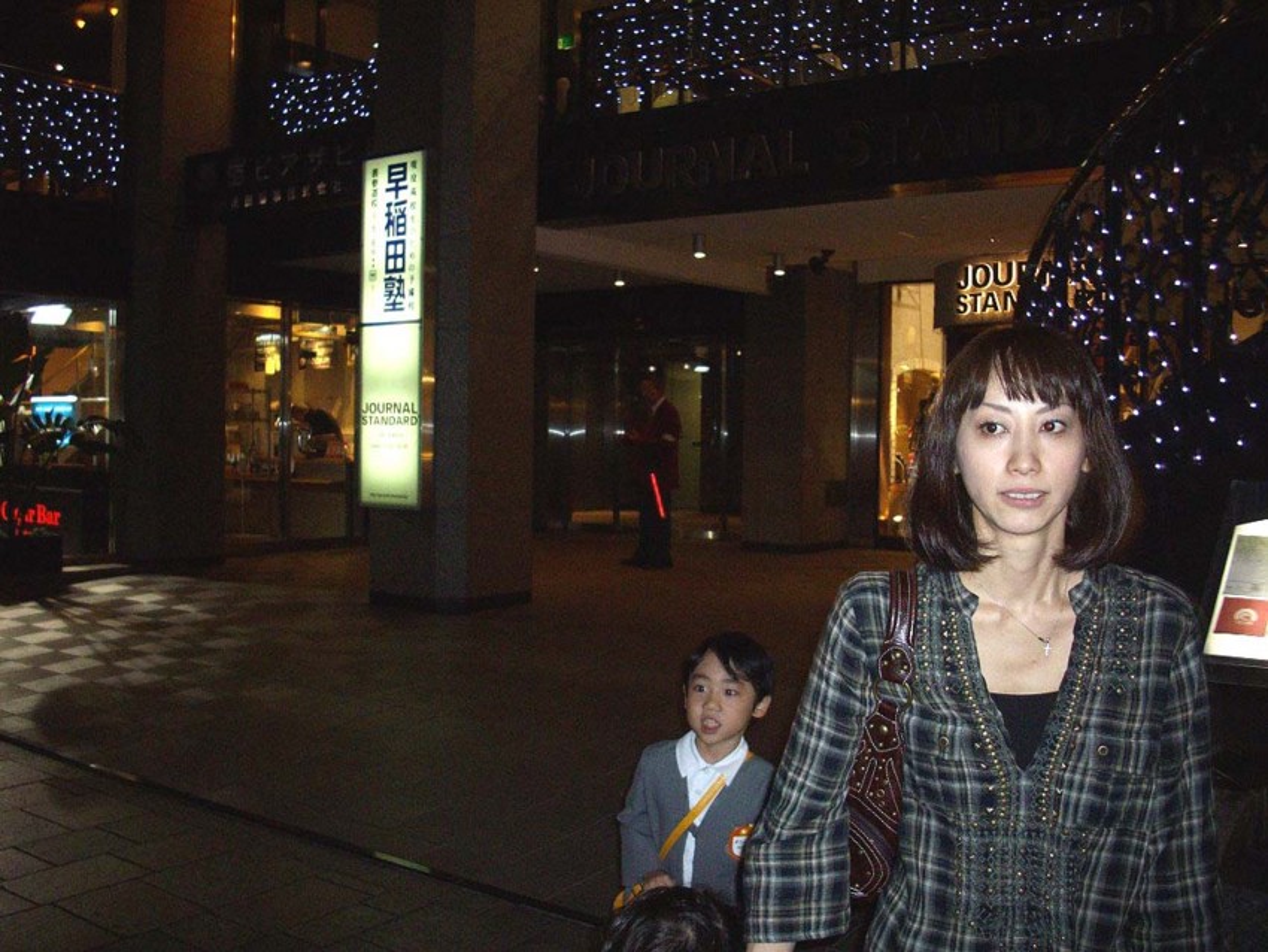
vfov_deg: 38.7
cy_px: 476
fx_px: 1356
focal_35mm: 37
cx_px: 634
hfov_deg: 50.1
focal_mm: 6.2
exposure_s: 1/50
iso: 160
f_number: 2.8
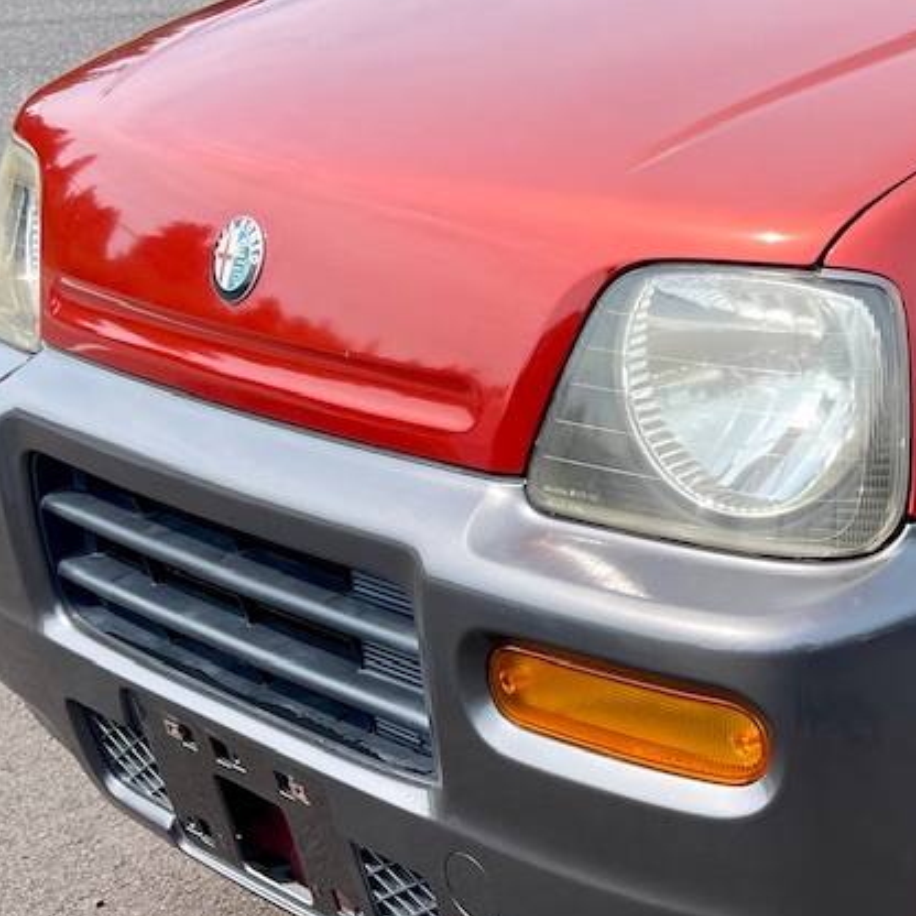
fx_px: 2036
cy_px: 385
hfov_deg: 22.9
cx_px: 1154
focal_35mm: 68
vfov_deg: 25.3
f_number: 1.6
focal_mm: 5.1
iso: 32
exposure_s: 1/1439
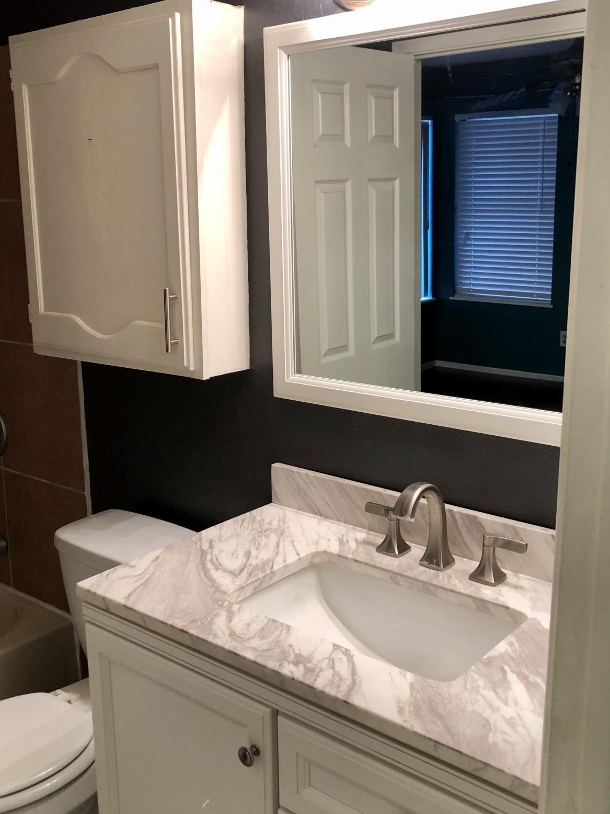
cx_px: 270
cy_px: 403
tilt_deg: -12.8
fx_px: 846
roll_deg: +0.4
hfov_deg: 39.6
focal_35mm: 36
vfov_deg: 51.4
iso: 40
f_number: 1.8
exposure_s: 1/24
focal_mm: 3.99
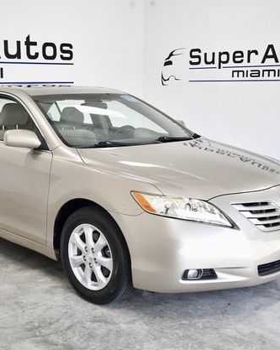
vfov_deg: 38.1
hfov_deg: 30.6
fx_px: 508
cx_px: 95
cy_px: 172
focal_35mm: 49
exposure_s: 1/800
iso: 1250
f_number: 4
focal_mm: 23
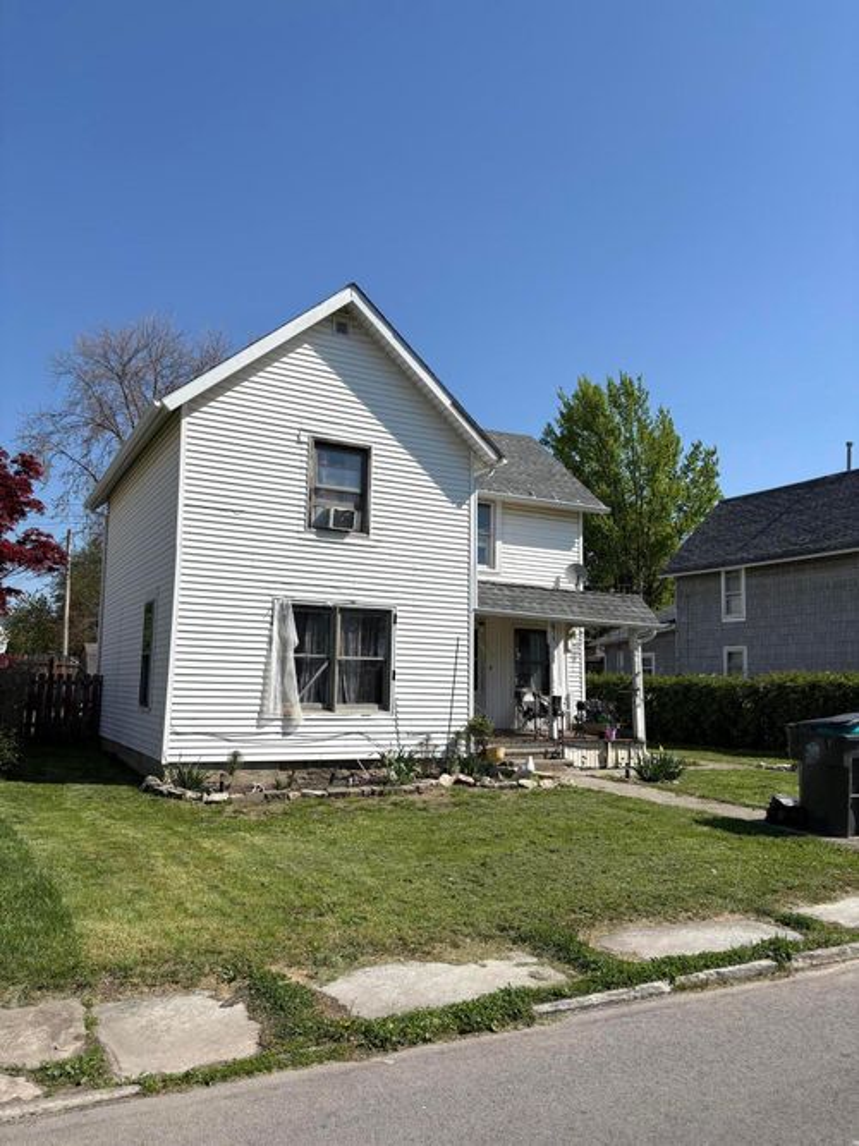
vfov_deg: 67.3
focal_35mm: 26
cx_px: 430
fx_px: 861
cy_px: 573
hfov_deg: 53.0
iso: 50
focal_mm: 5.96
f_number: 1.6
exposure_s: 1/4950
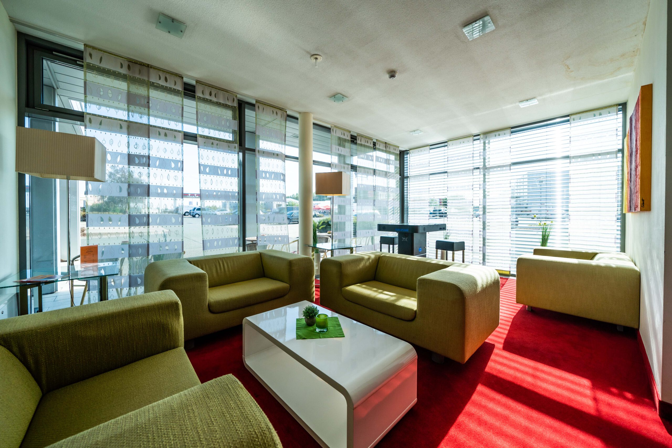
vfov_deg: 90.0
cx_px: 336
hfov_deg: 112.6
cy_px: 224
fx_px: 224
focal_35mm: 12
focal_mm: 12
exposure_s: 1/250
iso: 100
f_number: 4.5
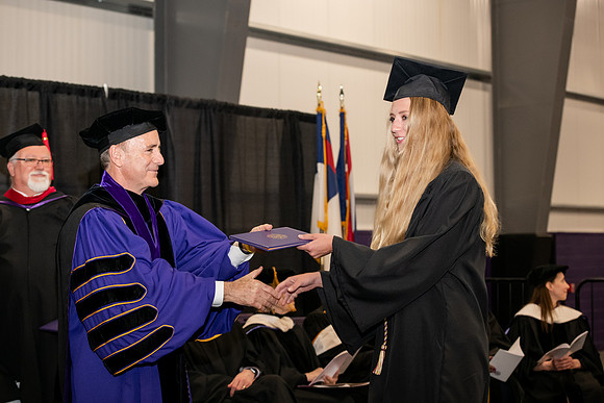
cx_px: 302
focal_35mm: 70
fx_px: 1175
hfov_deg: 28.8
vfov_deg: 19.5
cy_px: 202
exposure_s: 1/200
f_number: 5
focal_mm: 70
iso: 2000
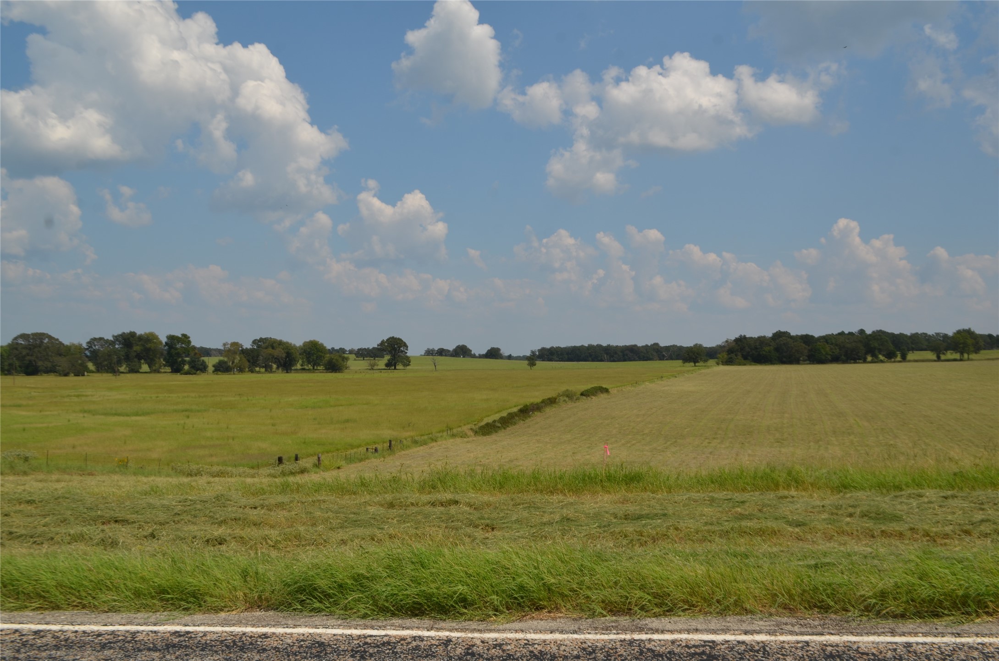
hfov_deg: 53.2
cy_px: 330
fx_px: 997
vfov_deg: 36.7
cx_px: 500
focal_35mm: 36
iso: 100
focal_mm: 24
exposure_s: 1/320
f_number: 9
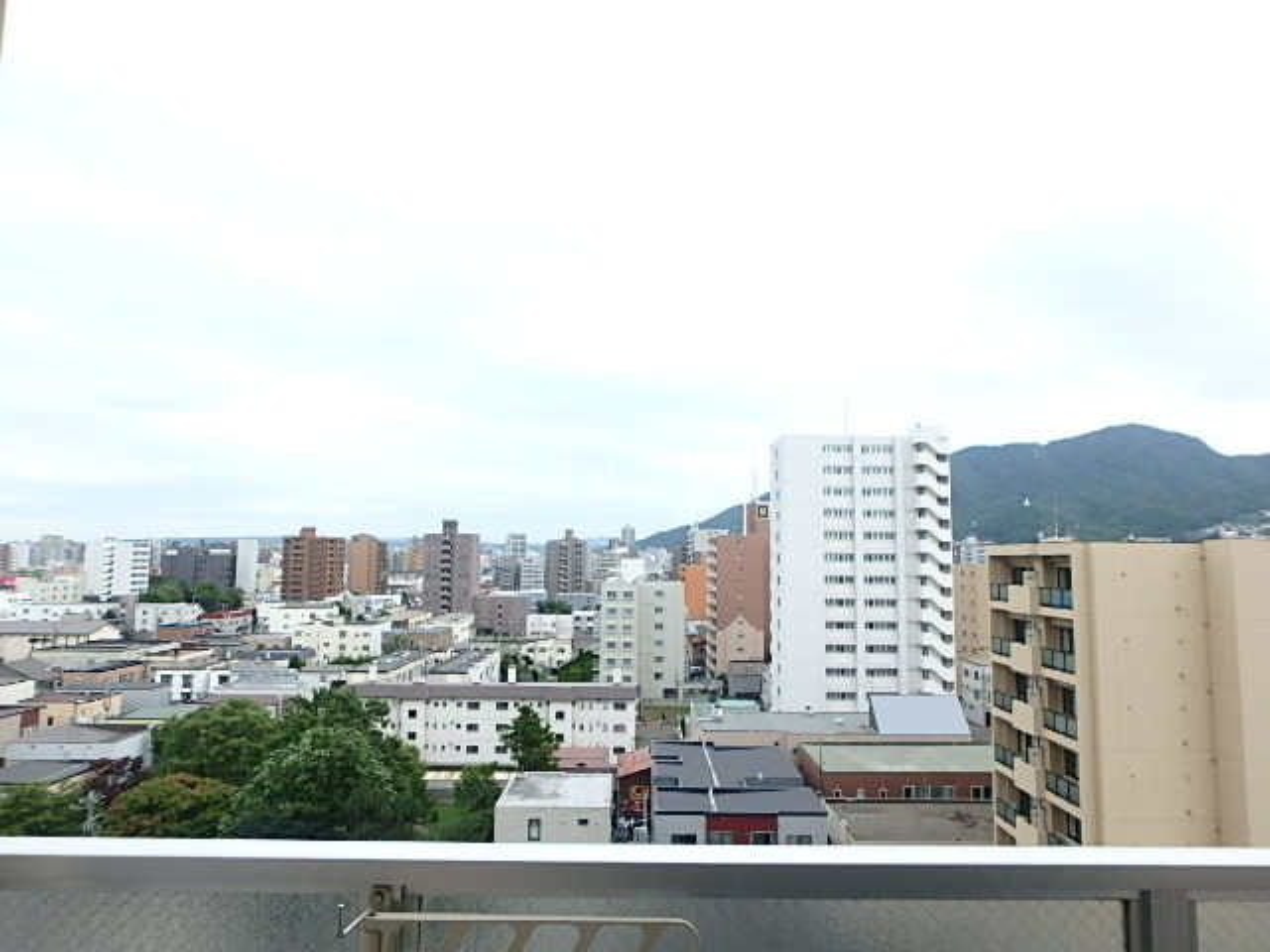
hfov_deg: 79.0
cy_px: 476
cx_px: 635
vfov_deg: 63.4
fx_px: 770
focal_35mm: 21
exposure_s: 1/400
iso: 125
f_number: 3.5
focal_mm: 3.7
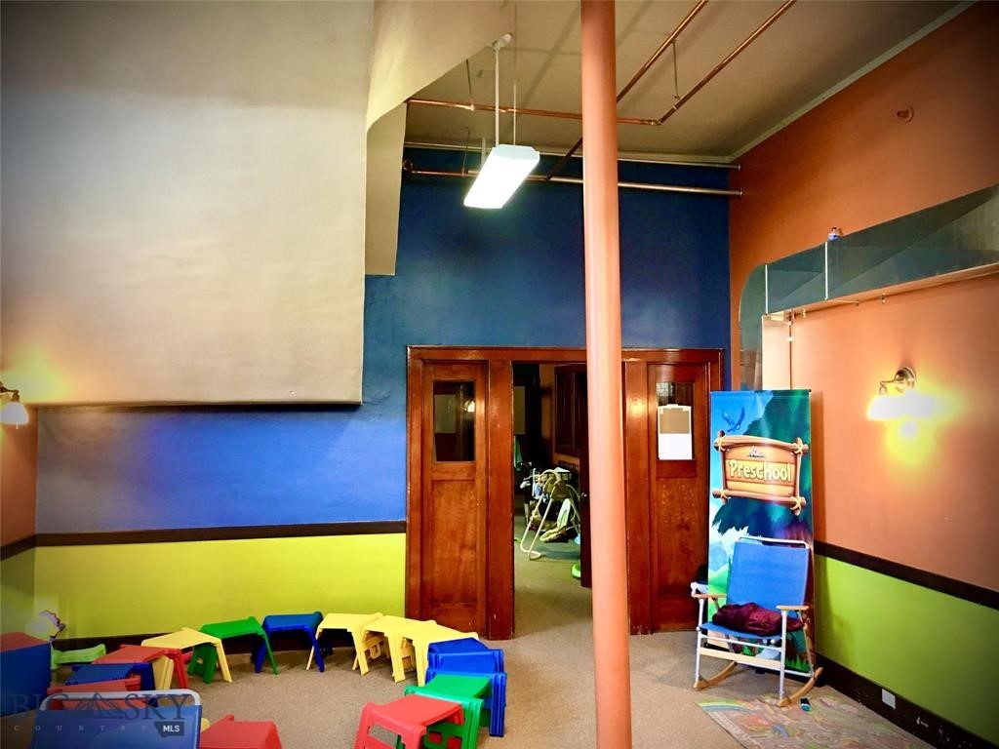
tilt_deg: +2.6
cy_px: 374
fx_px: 837
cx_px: 500
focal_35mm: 29
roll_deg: +0.4
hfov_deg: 61.7
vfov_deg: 48.2
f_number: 2.2
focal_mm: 4.15
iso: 100
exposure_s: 1/15
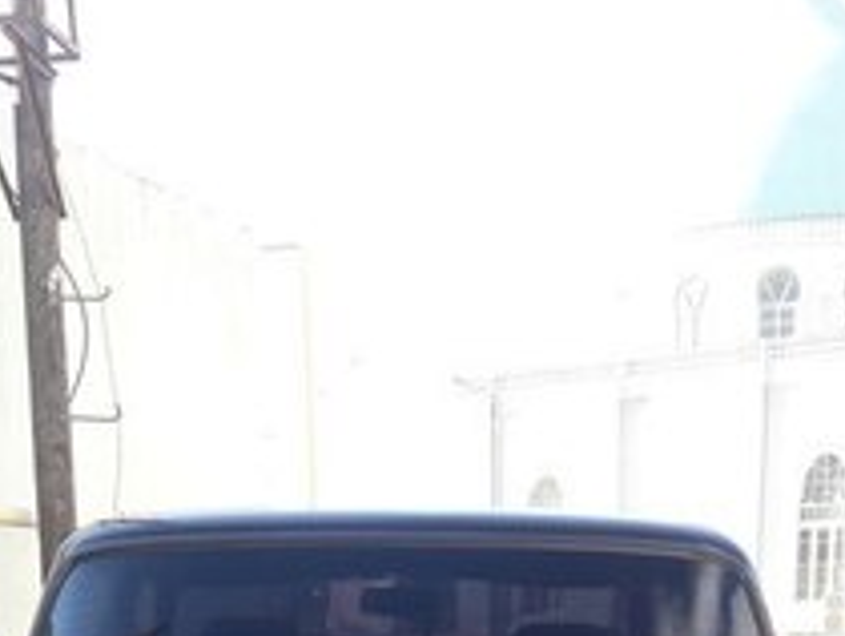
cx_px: 326
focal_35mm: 66
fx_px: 1613
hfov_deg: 29.3
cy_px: 982
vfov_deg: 19.2
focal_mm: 3.7
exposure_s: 1/287
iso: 40
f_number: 1.9
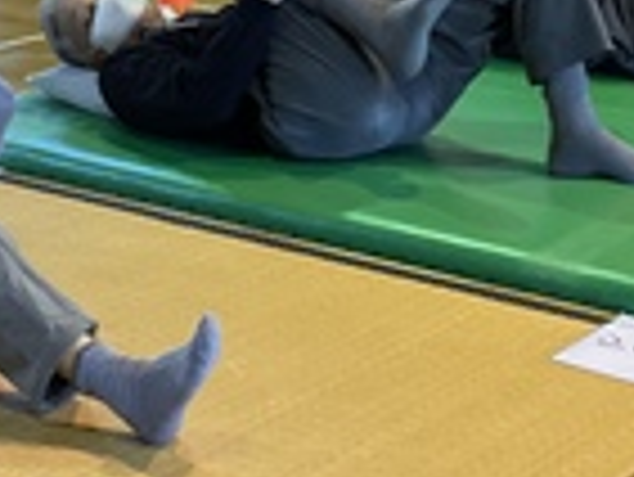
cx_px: 400
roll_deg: +0.7
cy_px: 119
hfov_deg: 19.0
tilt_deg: -16.4
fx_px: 1888
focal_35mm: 103
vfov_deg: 14.3
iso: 100
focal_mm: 3
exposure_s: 1/60
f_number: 1.8
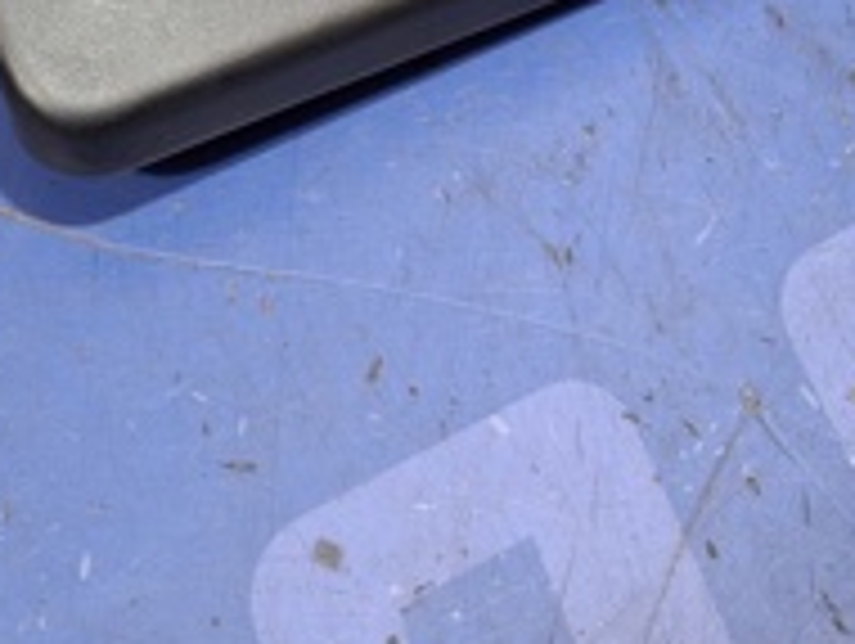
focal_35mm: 84
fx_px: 2077
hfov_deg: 23.3
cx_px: 446
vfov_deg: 16.7
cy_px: -164
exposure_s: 1/33
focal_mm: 4.69
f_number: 1.8
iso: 320
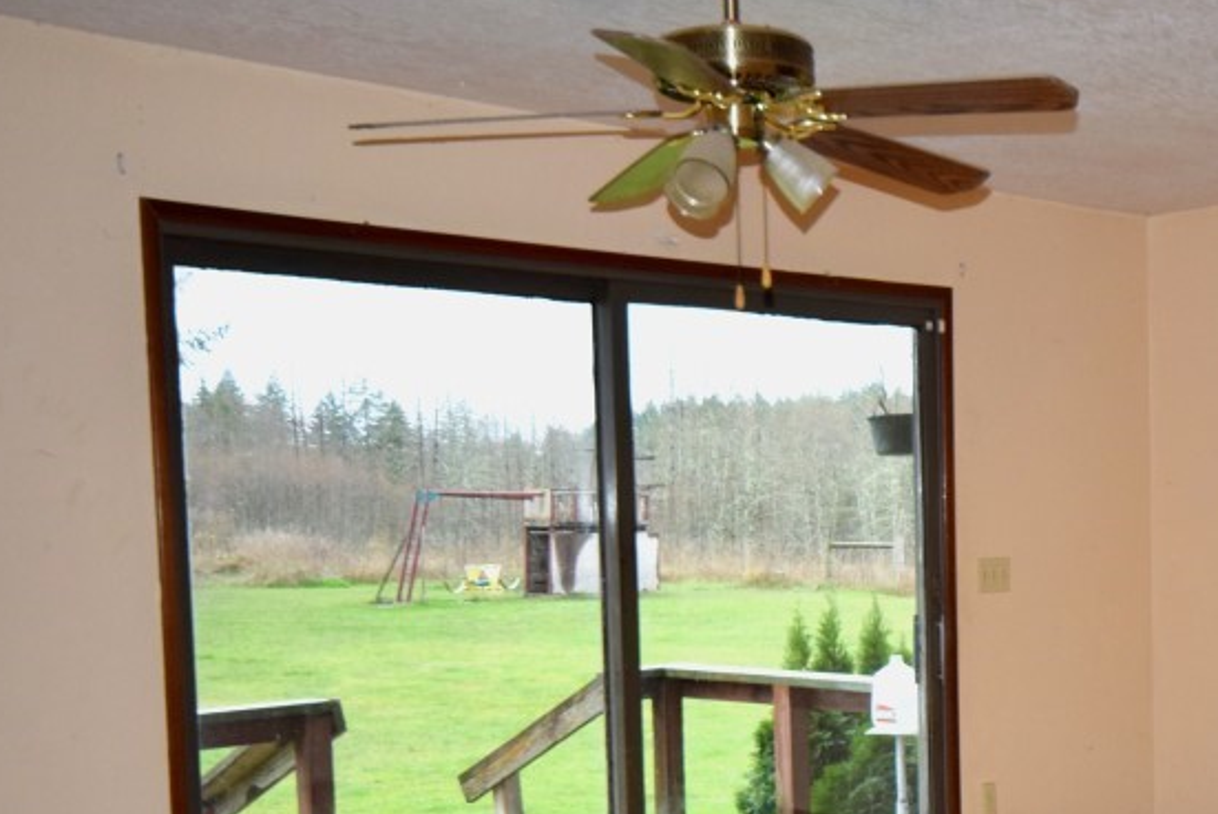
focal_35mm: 53
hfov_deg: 35.9
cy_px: 638
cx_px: 1030
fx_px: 1792
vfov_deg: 25.2
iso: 800
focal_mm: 19
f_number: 5.6
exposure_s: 1/80
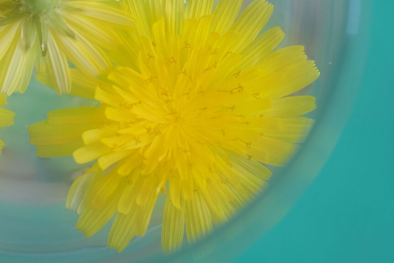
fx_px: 3656
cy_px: -19
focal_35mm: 334
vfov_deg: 4.1
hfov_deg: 6.2
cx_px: 48
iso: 200
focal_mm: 80
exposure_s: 1/100
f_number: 2.8
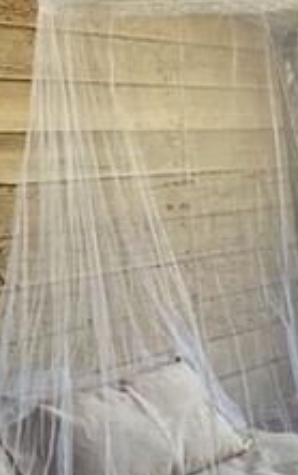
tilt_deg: -8.7
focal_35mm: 77
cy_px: 305
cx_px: 575
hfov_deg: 14.4
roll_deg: +3.7
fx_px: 999
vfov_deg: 26.7
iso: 100
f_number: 1.6
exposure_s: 1/121
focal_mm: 4.2
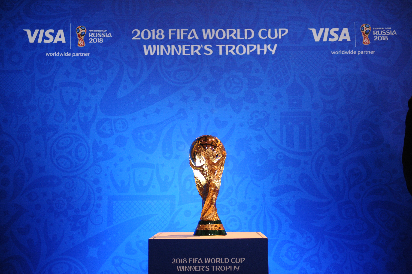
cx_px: 206
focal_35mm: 58
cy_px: 137
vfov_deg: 23.4
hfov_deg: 34.5
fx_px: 663
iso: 3200
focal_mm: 58
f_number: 2.8
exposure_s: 1/160
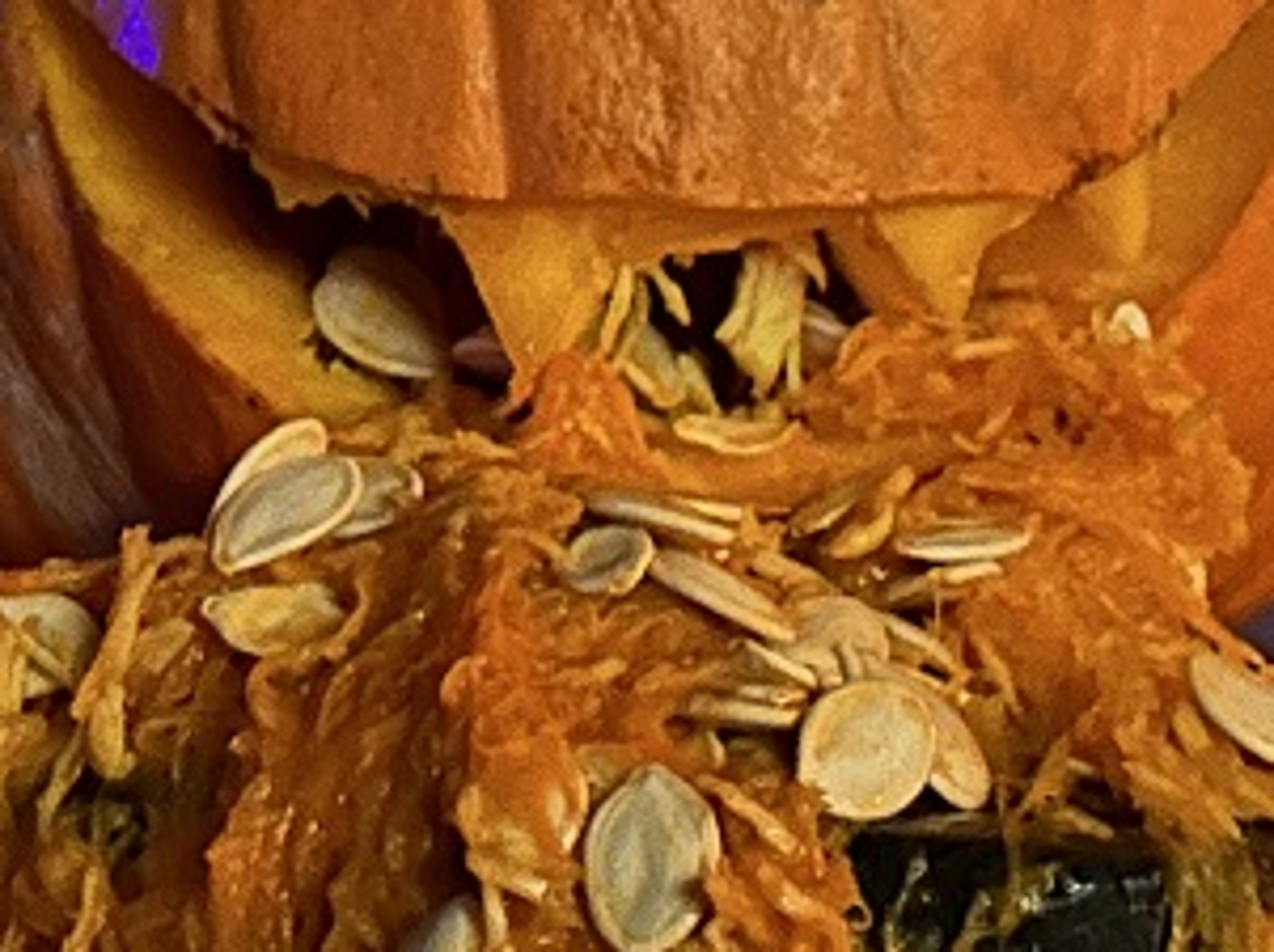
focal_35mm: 115
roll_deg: +1.3
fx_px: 4227
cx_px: 504
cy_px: -212
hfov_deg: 17.1
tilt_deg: +5.6
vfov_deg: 12.5
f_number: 1.78
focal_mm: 6.86
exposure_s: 1/9
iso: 1600
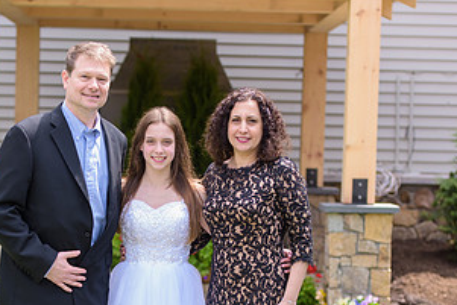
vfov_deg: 10.1
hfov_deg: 15.2
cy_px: 278
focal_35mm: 135
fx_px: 1714
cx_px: 152
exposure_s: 1/500
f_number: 3.2
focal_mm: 70
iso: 200
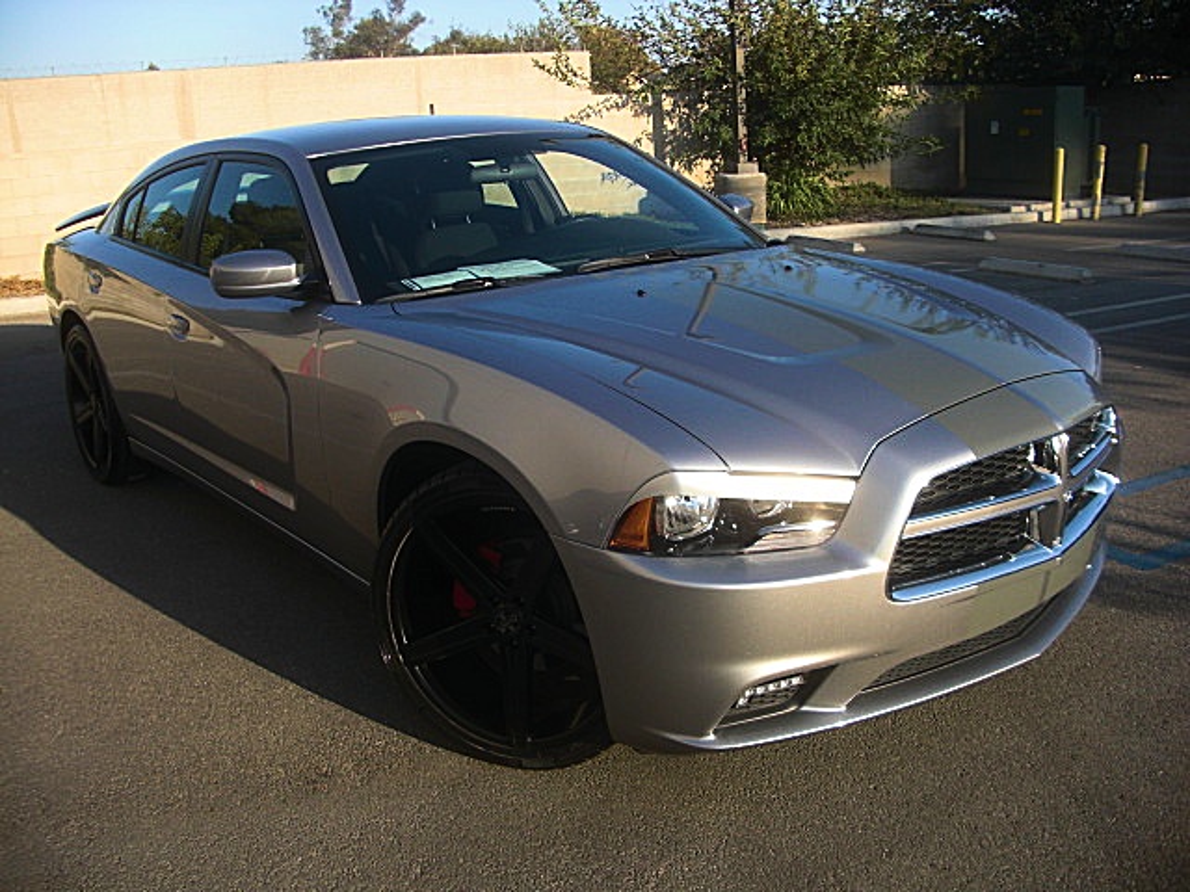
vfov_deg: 39.7
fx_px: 1238
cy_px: 446
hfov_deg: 51.4
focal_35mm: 36
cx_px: 595
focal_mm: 6.3
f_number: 2.8
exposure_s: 1/400
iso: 50
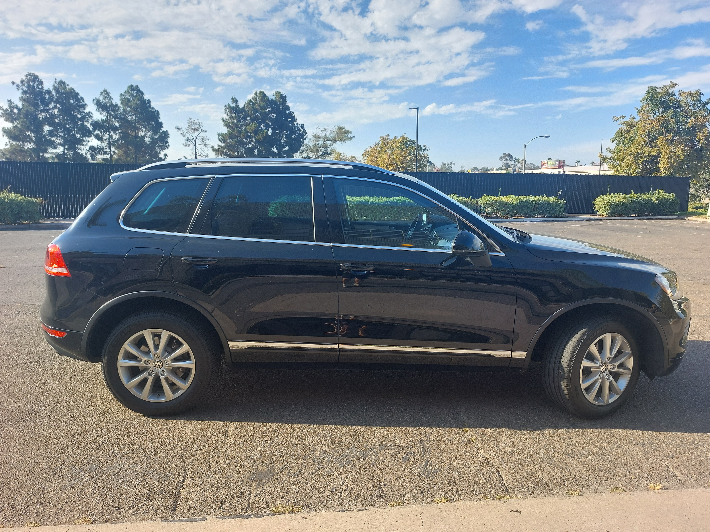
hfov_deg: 71.6
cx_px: 355
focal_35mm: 24
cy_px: 266
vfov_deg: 56.8
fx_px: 492
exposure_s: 1/427
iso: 25
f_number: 1.8
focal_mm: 5.23
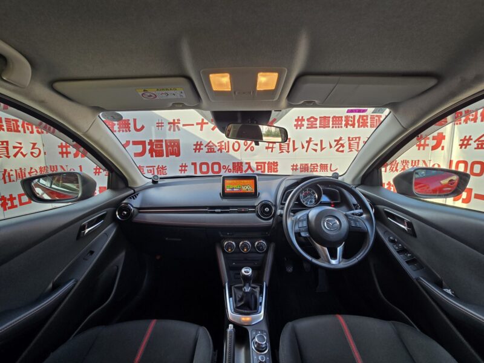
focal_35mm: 13
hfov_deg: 106.2
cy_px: 182
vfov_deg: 89.9
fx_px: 182
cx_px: 242
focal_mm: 2.2
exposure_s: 1/64.9
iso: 64
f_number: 2.2
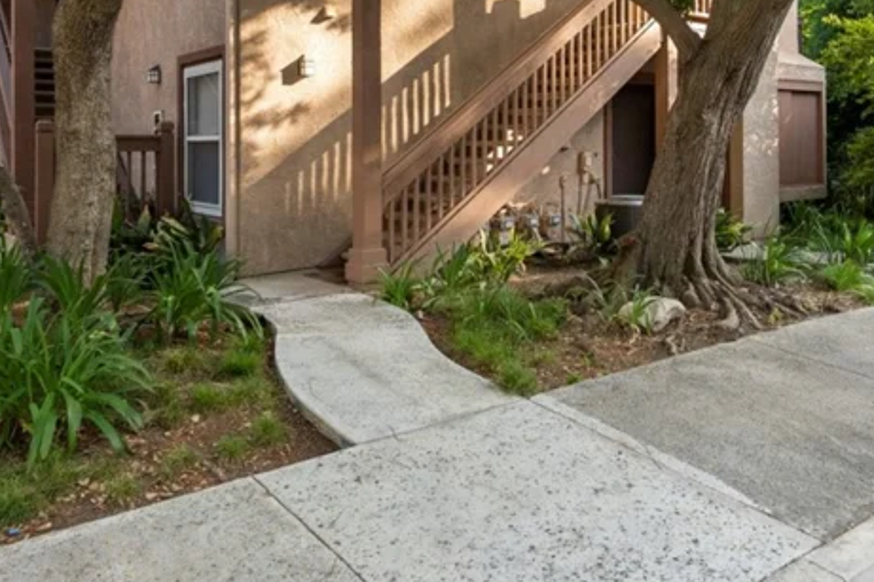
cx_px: 499
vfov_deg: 39.7
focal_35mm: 31
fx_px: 752
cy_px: 78
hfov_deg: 60.1
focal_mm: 17
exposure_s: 1/160
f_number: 8
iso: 2000
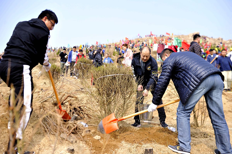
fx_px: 225
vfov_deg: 37.8
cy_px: 77
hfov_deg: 54.5
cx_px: 116
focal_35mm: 35
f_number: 3.5
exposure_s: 1/1000
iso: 200
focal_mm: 35
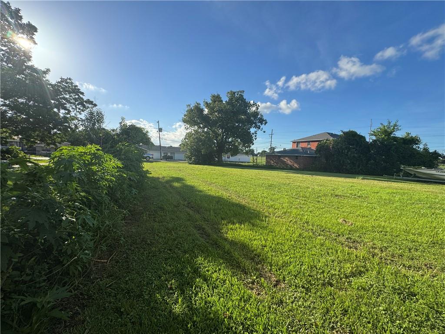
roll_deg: -2.6
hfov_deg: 102.1
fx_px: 180
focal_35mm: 14
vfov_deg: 85.7
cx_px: 222
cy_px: 167
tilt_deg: -5.0
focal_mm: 2.22
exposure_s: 1/1299
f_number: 2.2
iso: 50
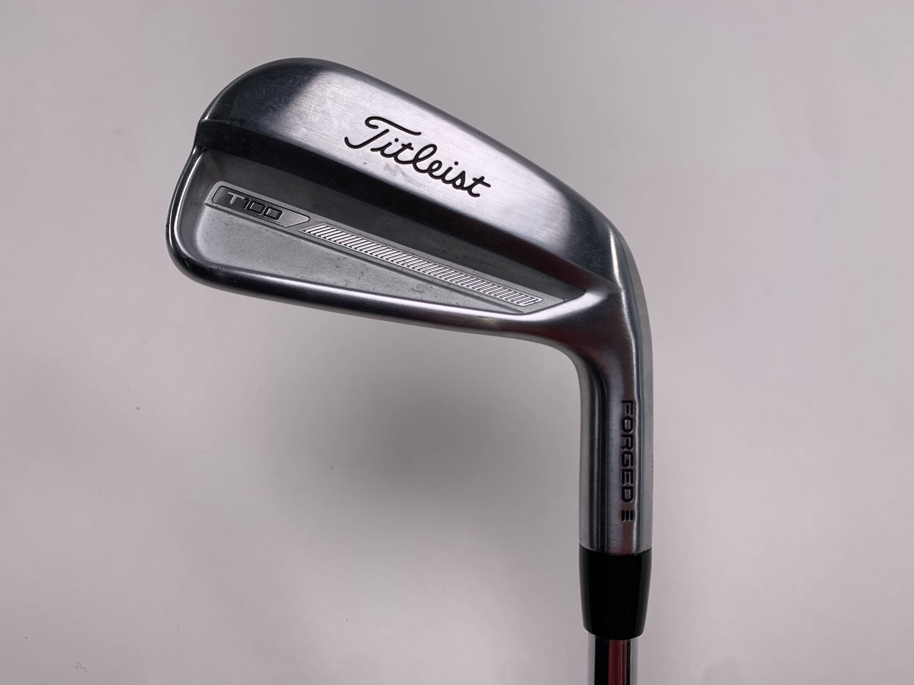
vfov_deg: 53.1
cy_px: 342
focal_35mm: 26
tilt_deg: -58.2
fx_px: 687
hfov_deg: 67.3
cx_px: 457
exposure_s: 1/399
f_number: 1.8
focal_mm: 4.25
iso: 25
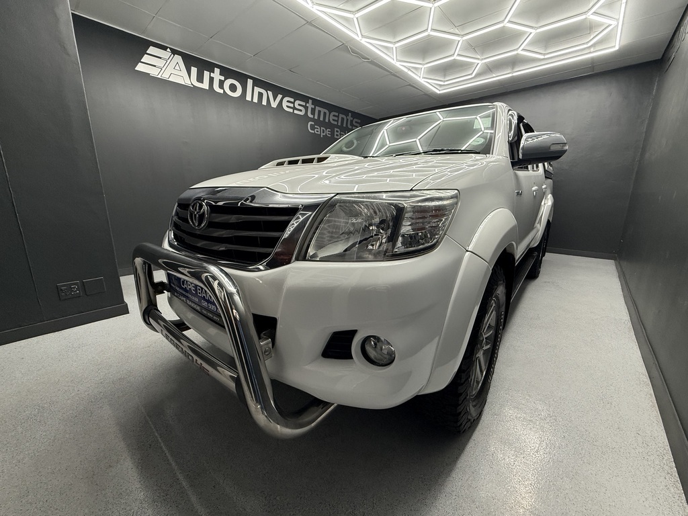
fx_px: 278
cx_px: 344
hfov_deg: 102.1
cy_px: 258
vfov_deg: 85.7
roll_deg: -0.1
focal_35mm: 14
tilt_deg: -11.5
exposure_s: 1/99
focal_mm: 2.22
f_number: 2.2
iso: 160
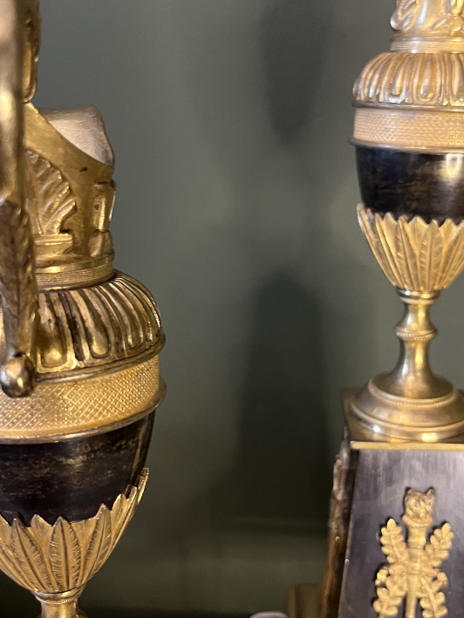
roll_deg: -1.5
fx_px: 786
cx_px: 270
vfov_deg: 42.9
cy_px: 274
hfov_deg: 32.8
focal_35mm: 44
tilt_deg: -15.2
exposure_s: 1/60
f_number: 1.6
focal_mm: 5.1
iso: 400
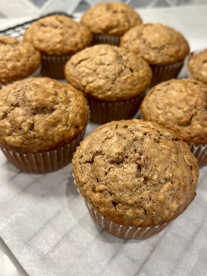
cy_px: 114
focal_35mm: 33
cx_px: 115
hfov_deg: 42.9
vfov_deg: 55.1
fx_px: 263
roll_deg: -3.1
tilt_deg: -40.3
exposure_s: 1/60
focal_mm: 5.1
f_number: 1.6
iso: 64
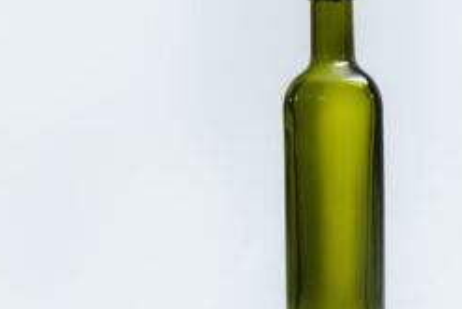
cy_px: 194
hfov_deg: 27.5
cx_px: 322
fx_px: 937
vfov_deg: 18.7
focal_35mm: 73
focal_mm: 28
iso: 2500
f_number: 10
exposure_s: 1/125
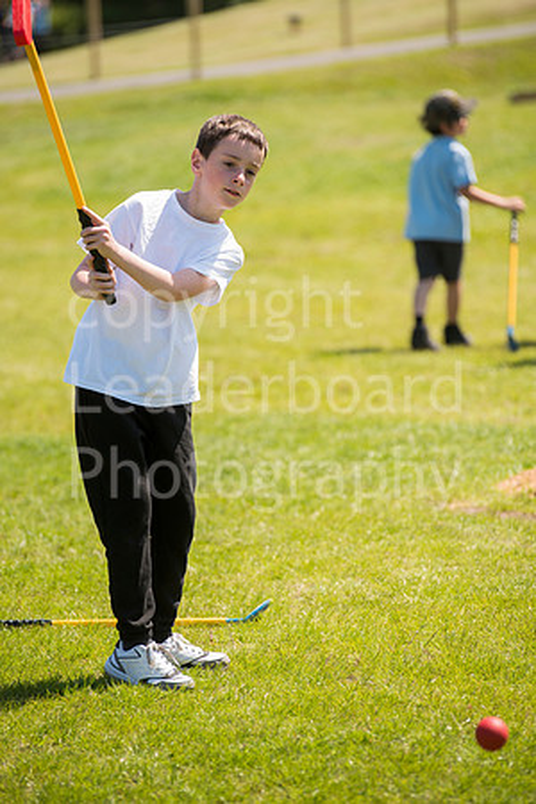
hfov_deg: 6.9
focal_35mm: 200
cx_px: 268
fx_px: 4466
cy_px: 402
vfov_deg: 10.3
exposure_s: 1/400
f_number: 4
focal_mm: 200
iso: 100
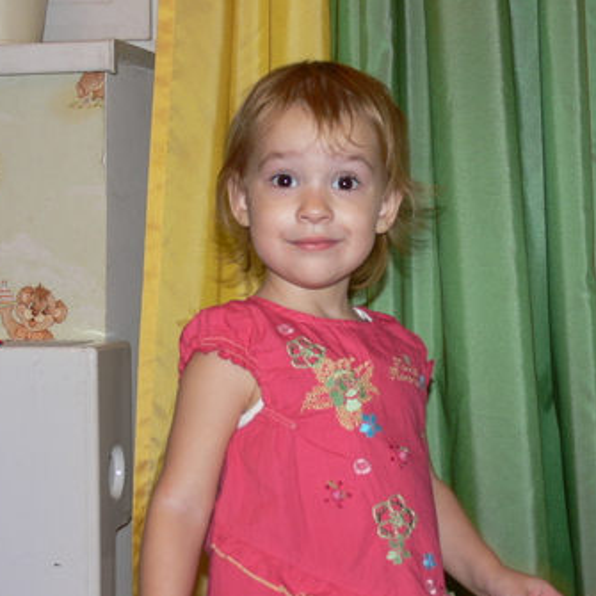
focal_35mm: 82
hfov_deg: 21.1
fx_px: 1597
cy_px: 297
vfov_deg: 21.1
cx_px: 302
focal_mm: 12.6
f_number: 3.2
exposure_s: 1/30
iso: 100
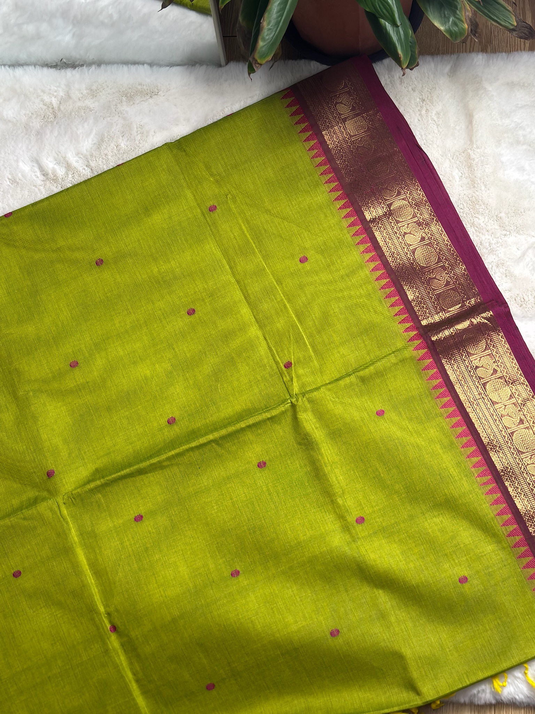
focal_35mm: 50
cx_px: 268
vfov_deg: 38.2
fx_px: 1030
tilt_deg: -73.6
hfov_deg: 29.1
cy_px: 357
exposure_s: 1/50
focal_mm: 5.96
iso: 40
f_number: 1.6
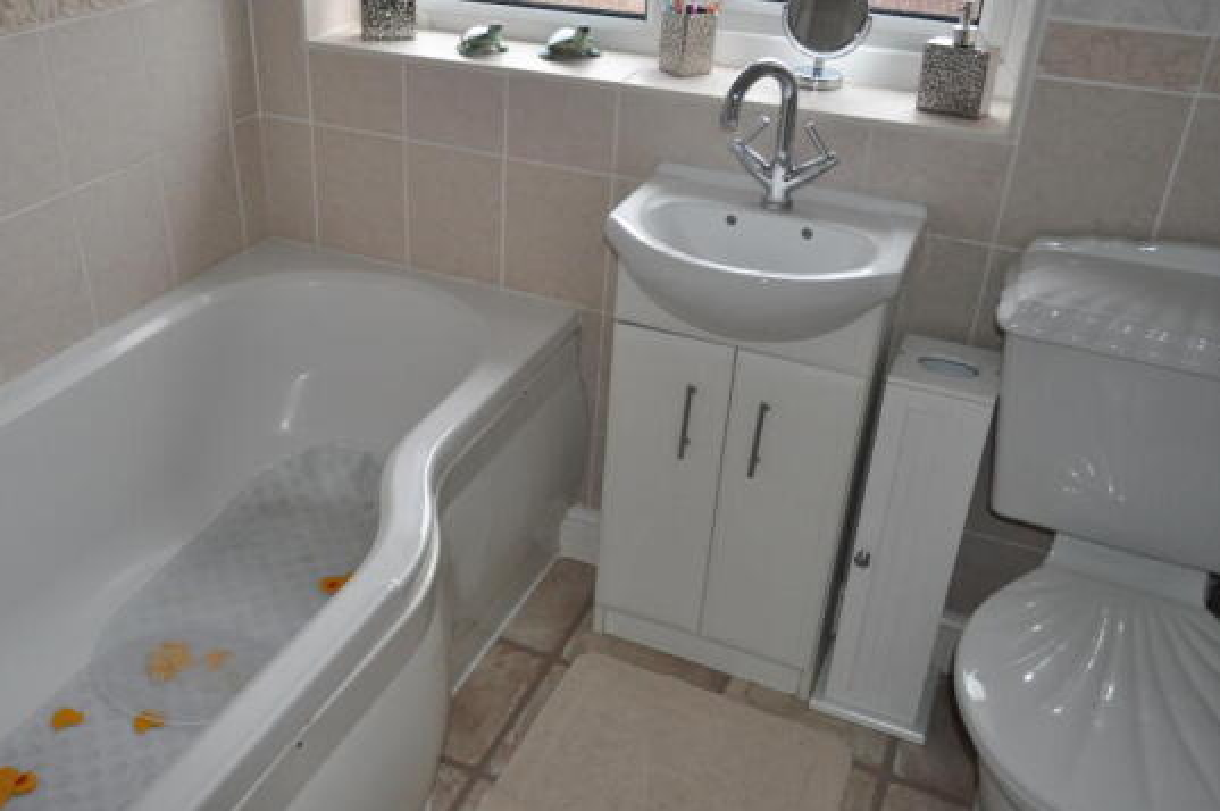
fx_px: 1117
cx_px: 509
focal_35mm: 33
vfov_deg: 39.9
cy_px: 386
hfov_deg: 57.0
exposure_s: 1/60
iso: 720
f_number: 3.5
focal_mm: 18
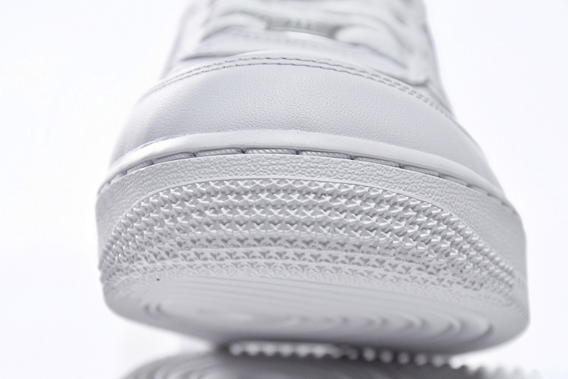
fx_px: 2477
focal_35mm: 157
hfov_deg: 13.1
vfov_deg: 8.7
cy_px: 190
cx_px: 284
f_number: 11
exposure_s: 1/125
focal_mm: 105
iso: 1600
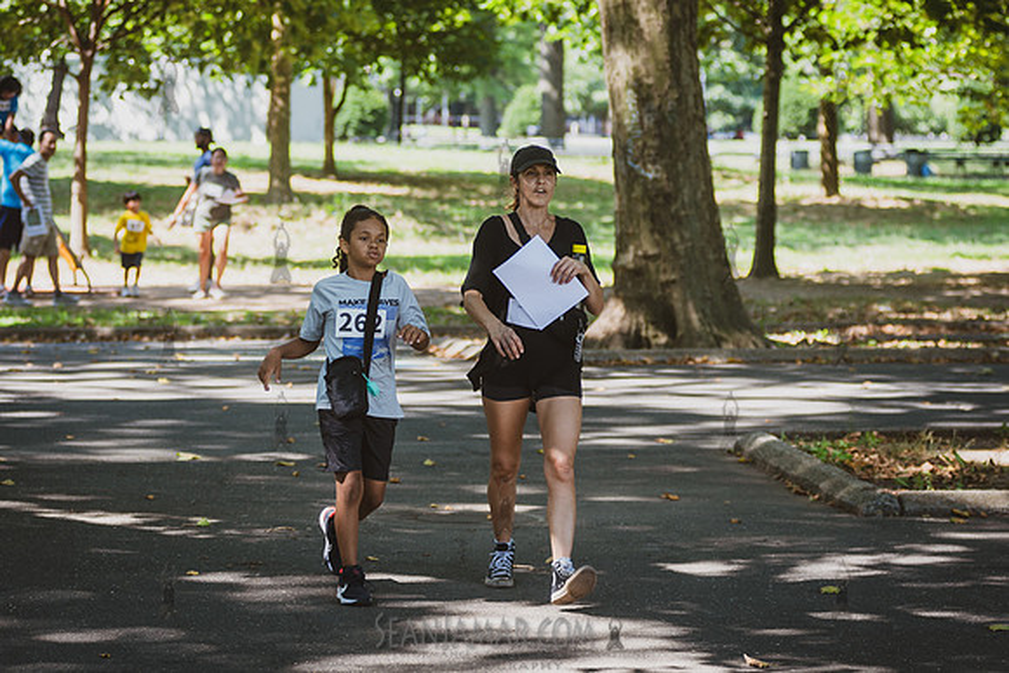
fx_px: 3647
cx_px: 487
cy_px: 313
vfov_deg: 10.5
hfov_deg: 15.8
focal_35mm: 130
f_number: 3.2
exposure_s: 1/250
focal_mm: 92
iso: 200
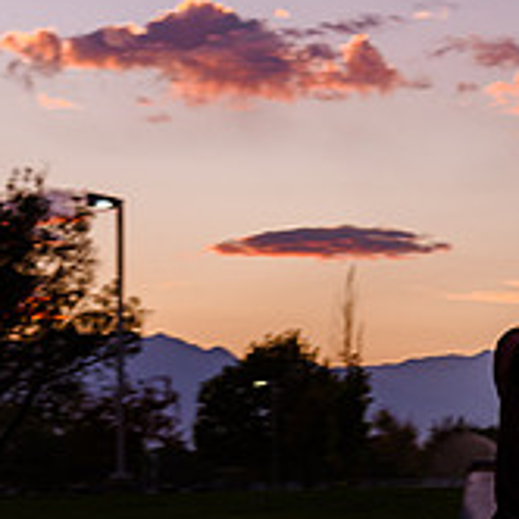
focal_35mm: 142
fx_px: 2409
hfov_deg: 12.3
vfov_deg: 12.2
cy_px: 482
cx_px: 334
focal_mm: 44
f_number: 4
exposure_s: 1/250
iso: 500
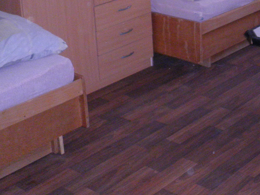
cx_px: 288
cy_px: -10
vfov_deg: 18.7
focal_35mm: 76
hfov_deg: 24.0
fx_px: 571
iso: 200
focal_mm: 4.7
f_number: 2.8
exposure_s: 1/30
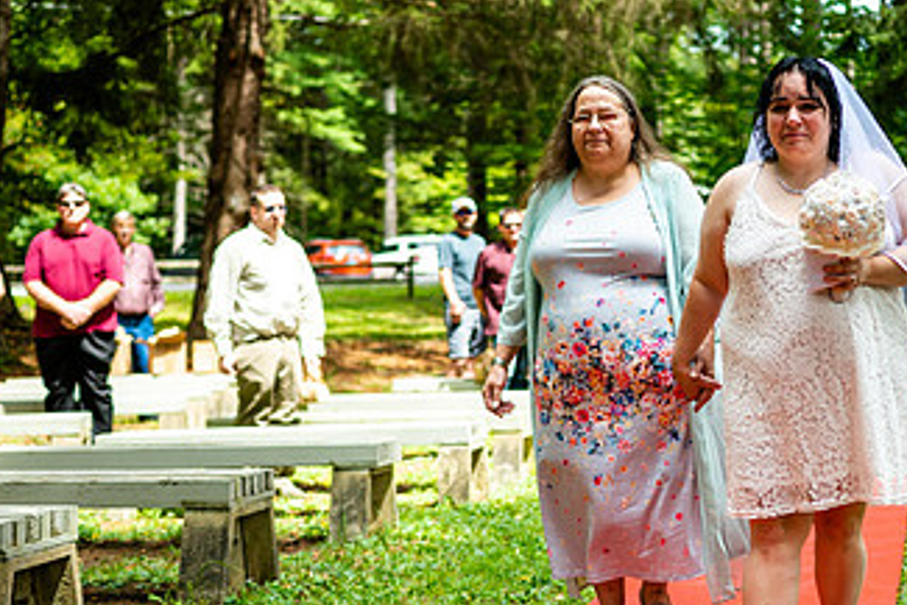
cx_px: 740
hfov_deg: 30.6
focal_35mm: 64
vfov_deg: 21.3
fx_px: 1613
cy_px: 284
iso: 80
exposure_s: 1/1000
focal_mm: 35
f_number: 2
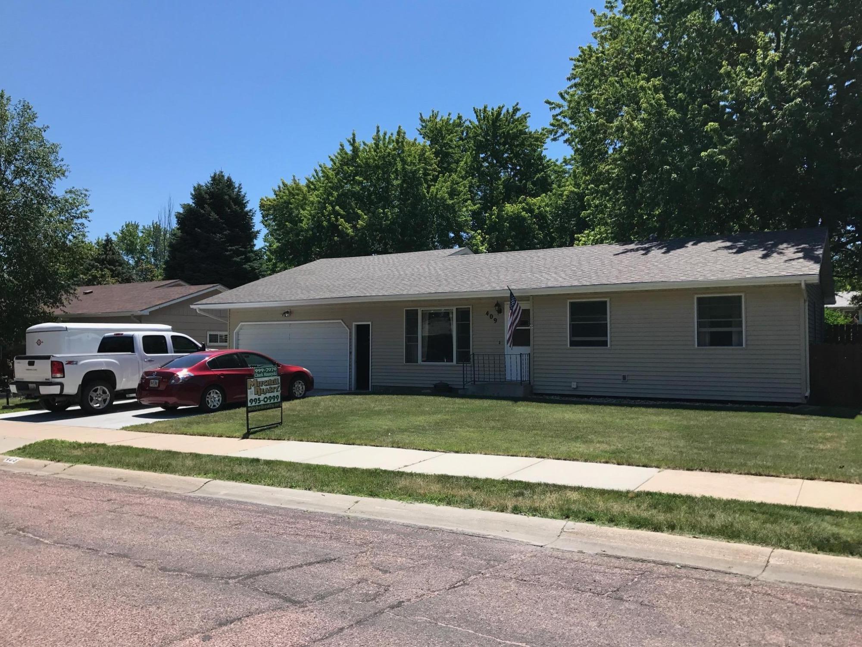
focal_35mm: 28
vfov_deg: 49.7
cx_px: 431
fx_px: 697
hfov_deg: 63.4
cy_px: 324
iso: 20
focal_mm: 3.99
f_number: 1.8
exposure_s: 1/2227
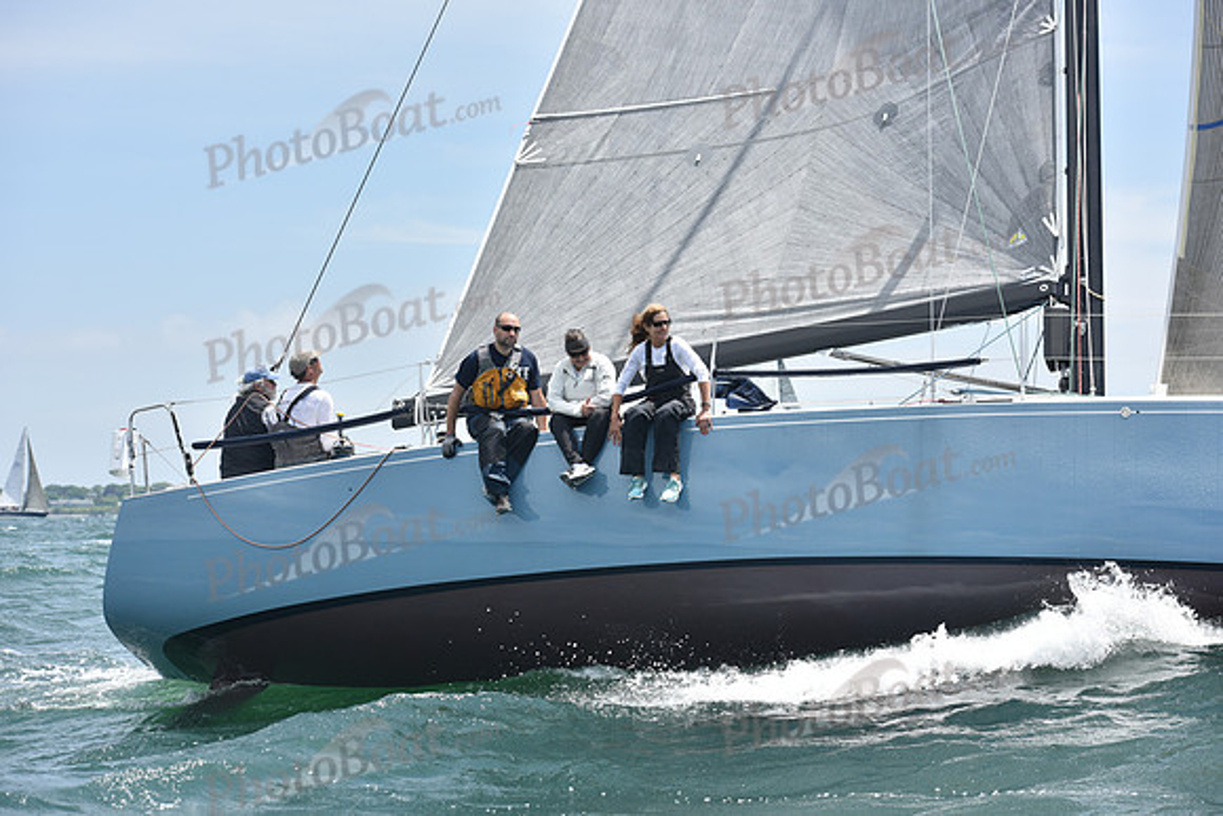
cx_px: 612
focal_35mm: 90
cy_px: 408
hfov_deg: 22.6
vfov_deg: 15.2
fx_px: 3058
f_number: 5.6
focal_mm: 90
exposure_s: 1/1250
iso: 250
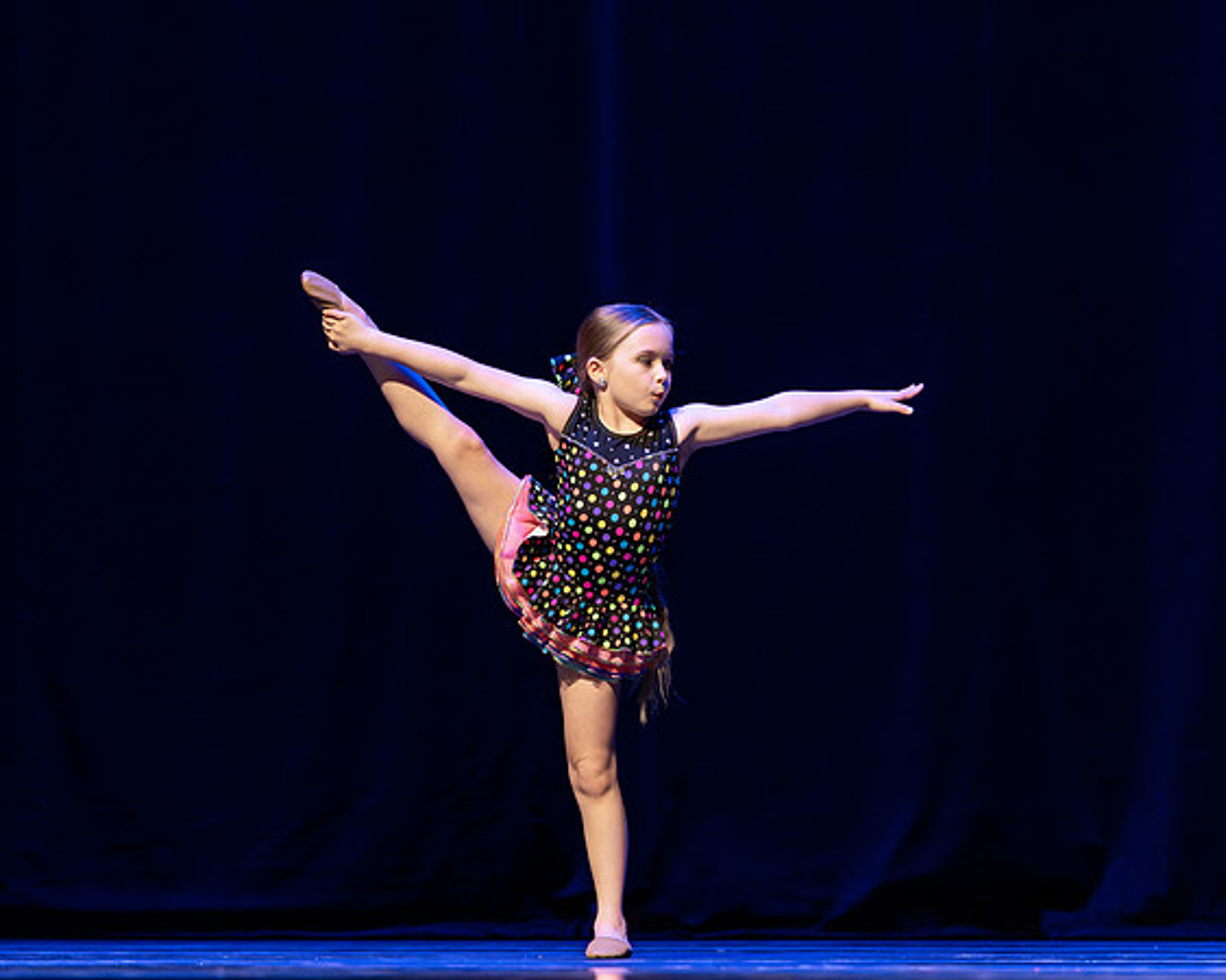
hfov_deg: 8.5
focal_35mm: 229
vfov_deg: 6.8
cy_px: 350
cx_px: 614
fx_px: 8294
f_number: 2.8
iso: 3200
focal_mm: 150
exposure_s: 1/640
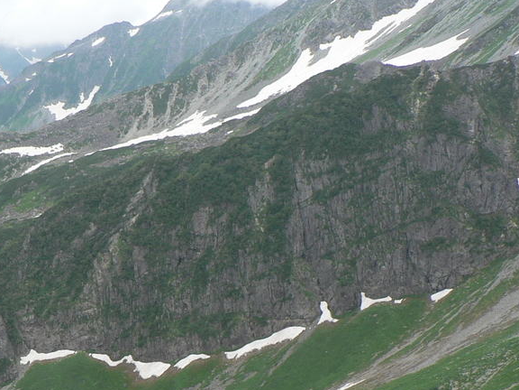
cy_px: 382
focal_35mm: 75
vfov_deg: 19.1
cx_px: 96
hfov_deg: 25.5
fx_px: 1124
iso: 80
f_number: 4
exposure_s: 1/250
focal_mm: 6
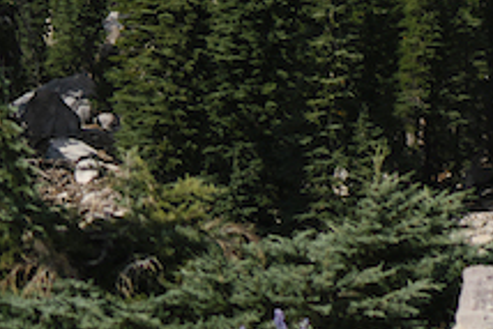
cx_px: -415
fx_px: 3357
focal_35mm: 245
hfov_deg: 8.1
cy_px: -474
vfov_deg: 5.4
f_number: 2.2
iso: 100
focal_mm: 35
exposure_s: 1/3200
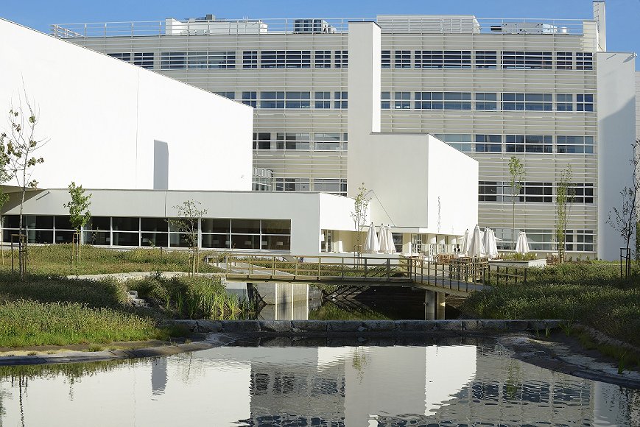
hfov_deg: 28.8
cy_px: 214
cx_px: 320
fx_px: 1245
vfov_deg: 19.5
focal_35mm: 70
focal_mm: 70
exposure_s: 1/125
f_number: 16
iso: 200
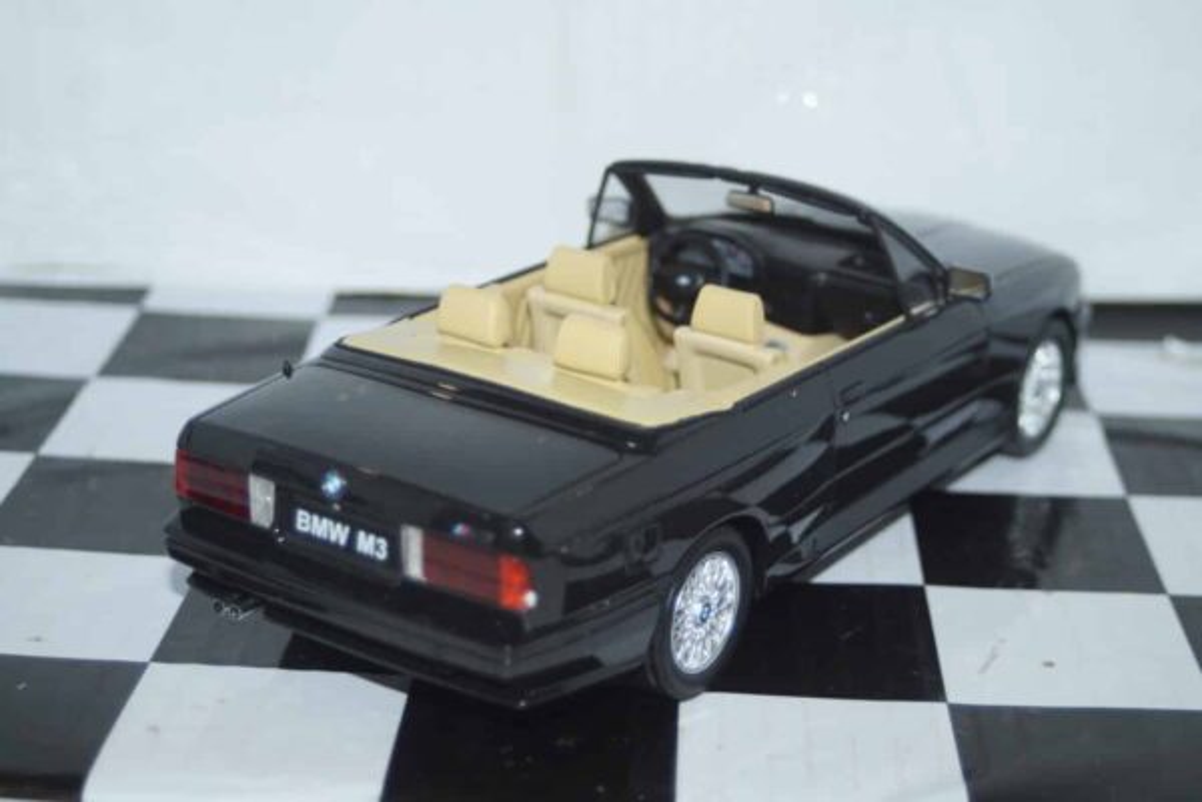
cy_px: 401
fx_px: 2254
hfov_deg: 29.9
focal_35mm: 68
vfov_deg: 20.2
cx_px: 601
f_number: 4.5
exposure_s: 1/80
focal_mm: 45
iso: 320
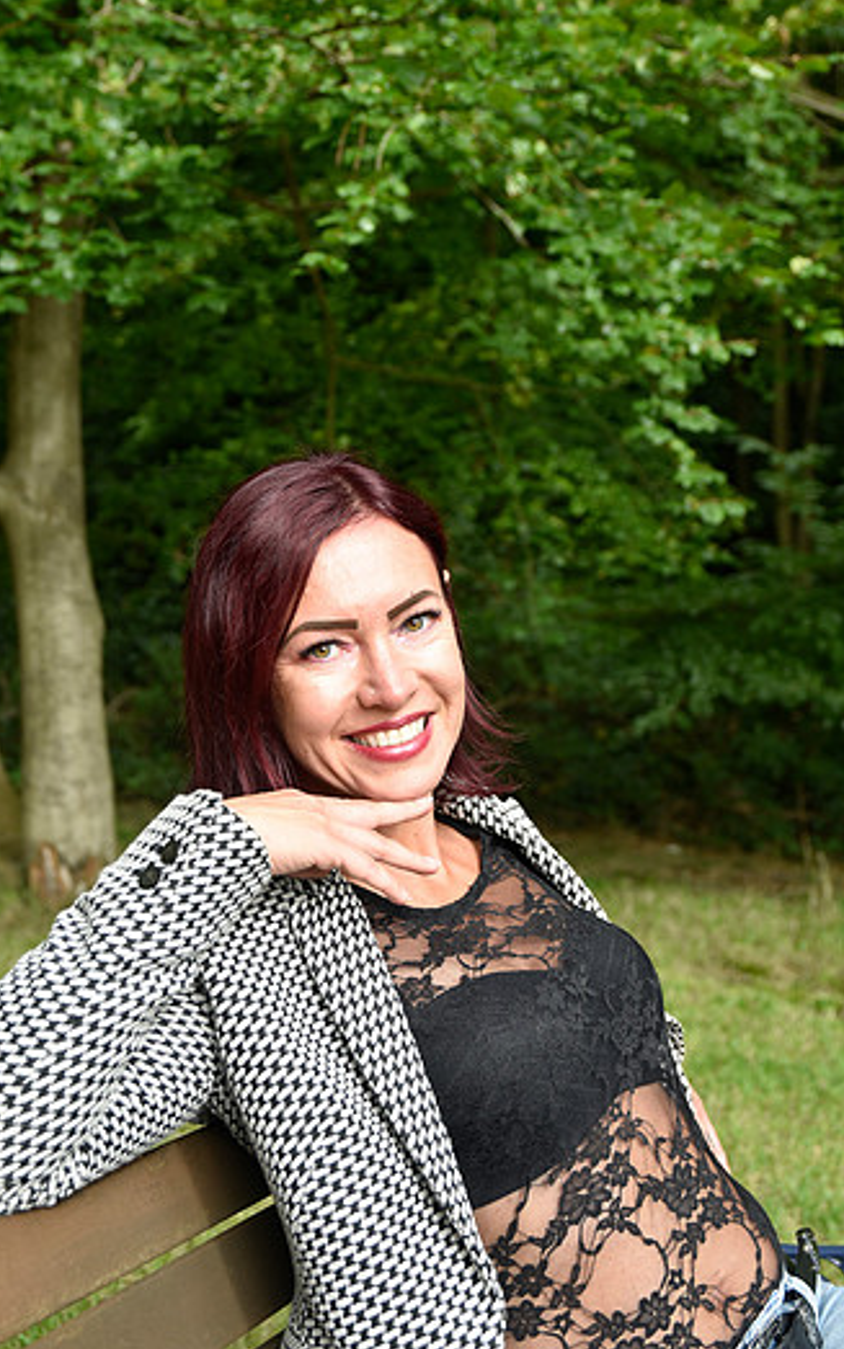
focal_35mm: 53
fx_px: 1934
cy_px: 655
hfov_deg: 24.6
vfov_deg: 38.5
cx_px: 355
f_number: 4.5
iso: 100
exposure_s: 1/80
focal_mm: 31
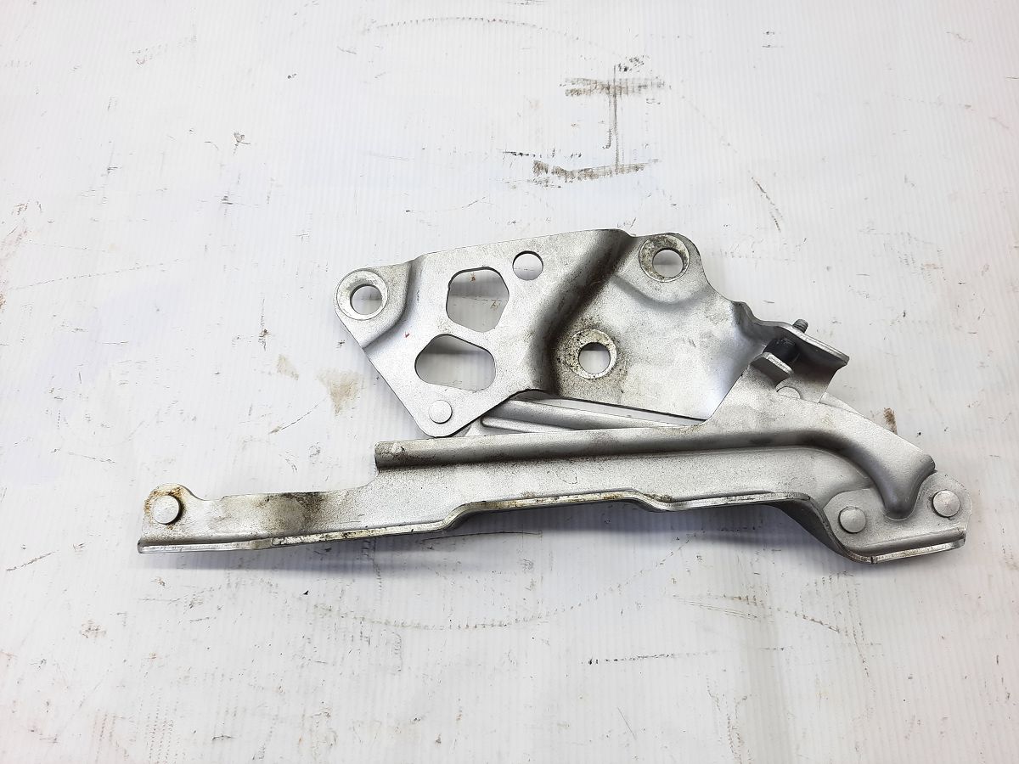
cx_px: 510
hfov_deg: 69.4
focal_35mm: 25
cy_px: 382
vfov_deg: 54.9
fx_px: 736
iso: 50
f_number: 2
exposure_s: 1/50
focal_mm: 4.6
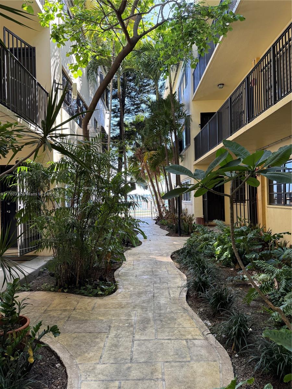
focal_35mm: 24
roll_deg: +0.9
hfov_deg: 56.8
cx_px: 146
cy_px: 194
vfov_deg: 71.6
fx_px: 270
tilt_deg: +0.0
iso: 100
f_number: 1.78
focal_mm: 6.76
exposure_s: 1/321
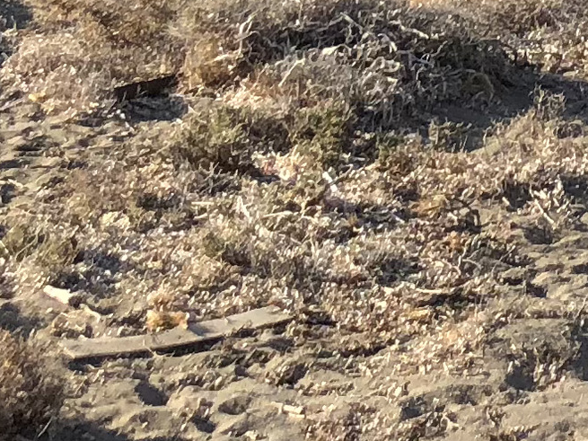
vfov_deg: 7.7
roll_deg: +0.4
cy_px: -833
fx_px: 2904
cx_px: 788
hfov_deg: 11.2
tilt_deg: +7.3
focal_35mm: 171
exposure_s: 1/1600
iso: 20
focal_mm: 4
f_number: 1.8
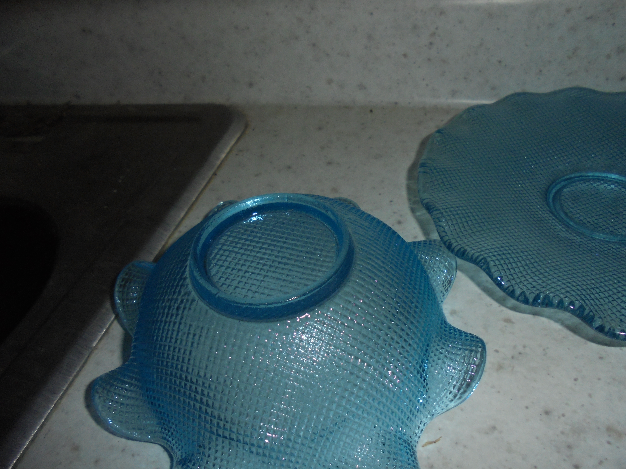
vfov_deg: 53.1
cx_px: 313
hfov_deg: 67.3
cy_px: 234
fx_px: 470
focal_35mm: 26
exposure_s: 1/30
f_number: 11.5
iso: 200
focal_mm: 4.6
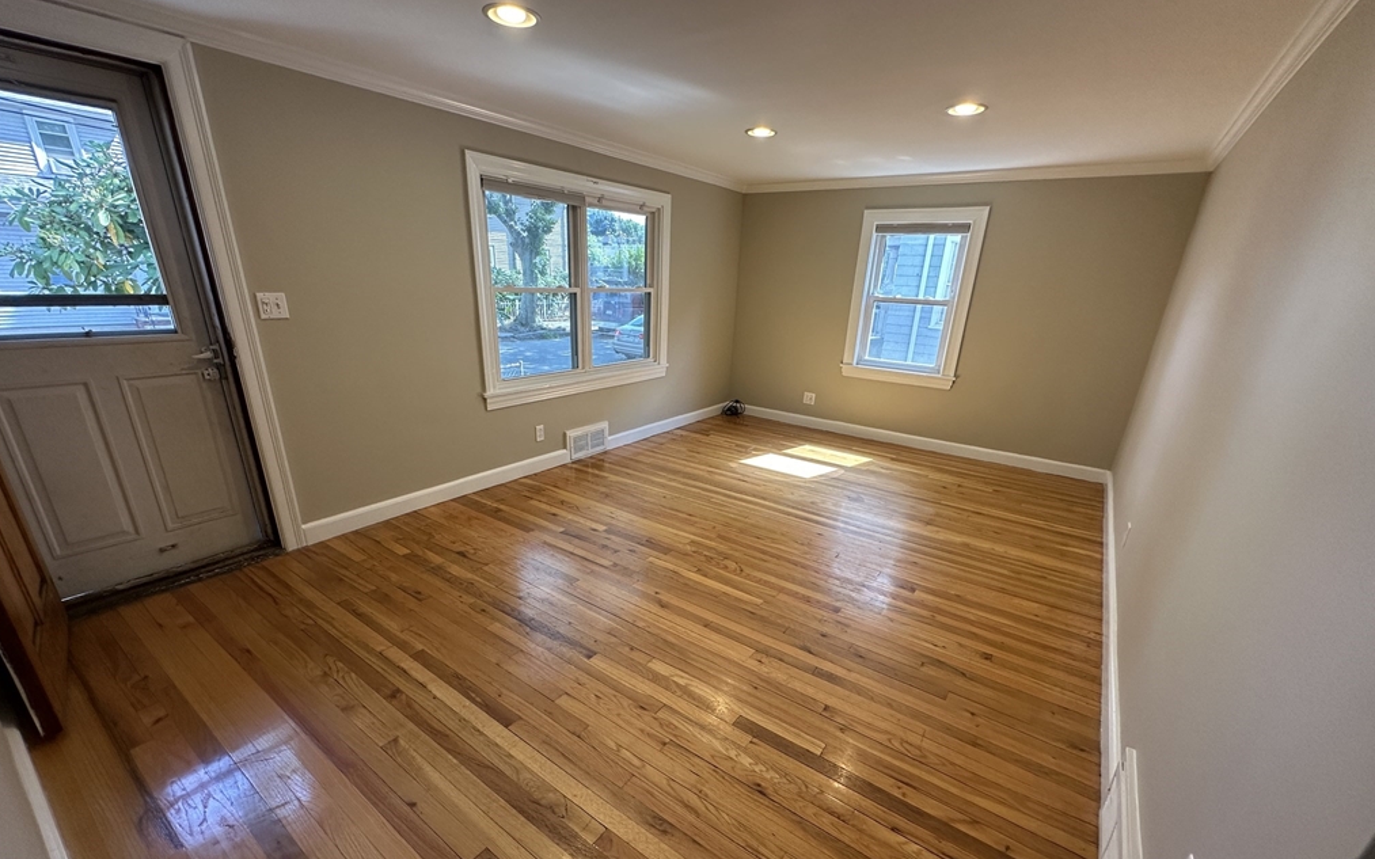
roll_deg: -2.0
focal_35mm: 15
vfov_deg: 74.4
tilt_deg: -21.3
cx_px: 685
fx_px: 562
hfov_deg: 101.5
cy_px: 491
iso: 160
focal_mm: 2.22
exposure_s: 1/120
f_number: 2.2
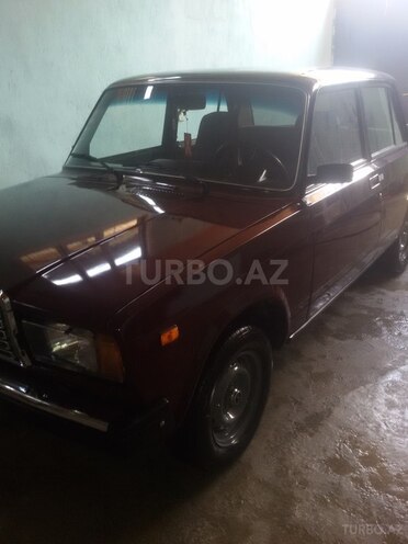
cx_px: 204
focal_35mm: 31
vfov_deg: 58.4
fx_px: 487
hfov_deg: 45.4
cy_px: 272
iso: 50
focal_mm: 2.93
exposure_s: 1/25
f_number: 2.4
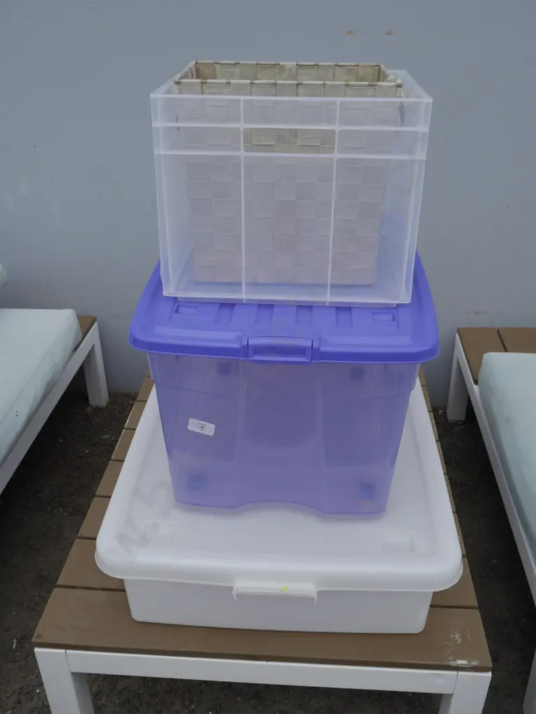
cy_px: 357
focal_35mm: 34
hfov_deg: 41.8
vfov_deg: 53.9
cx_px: 268
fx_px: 701
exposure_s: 1/400
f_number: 5.6
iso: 200
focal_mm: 17
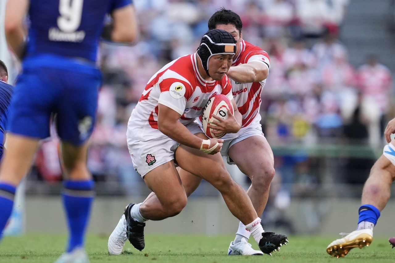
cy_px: 132
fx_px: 4388
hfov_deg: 5.2
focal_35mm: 400
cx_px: 198
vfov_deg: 3.4
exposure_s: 1/2000
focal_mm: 400
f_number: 2.8
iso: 2000
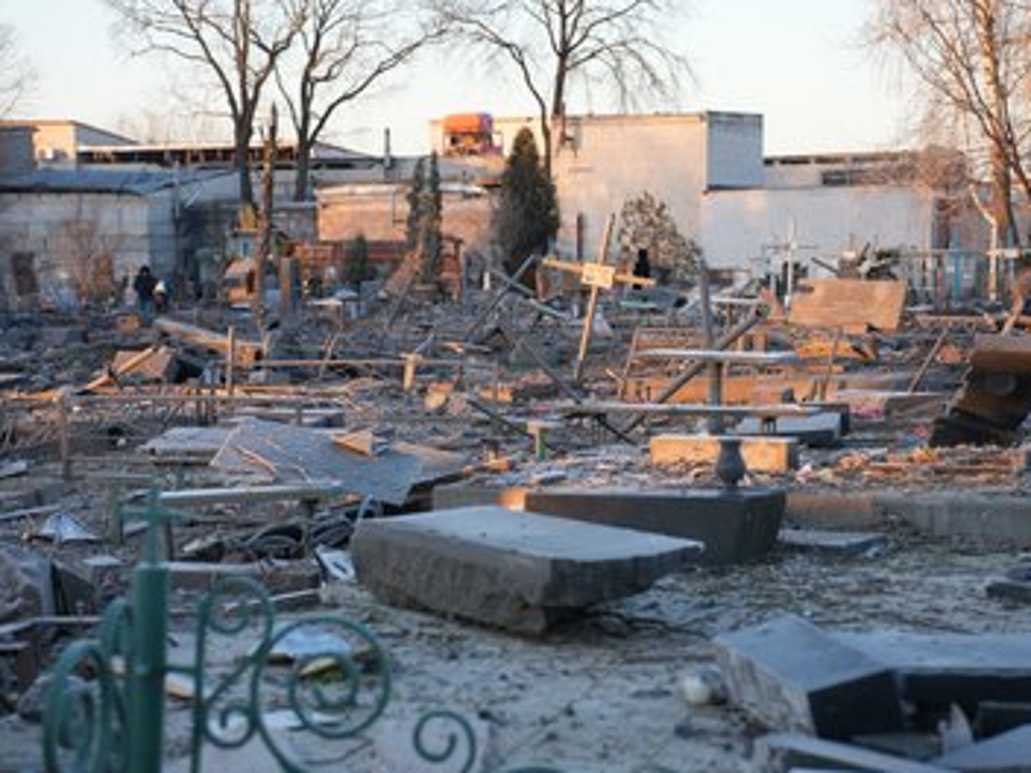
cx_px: 533
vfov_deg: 18.0
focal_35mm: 82
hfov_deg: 23.8
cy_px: 388
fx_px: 2442
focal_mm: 75
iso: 160
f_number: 4
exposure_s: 1/160
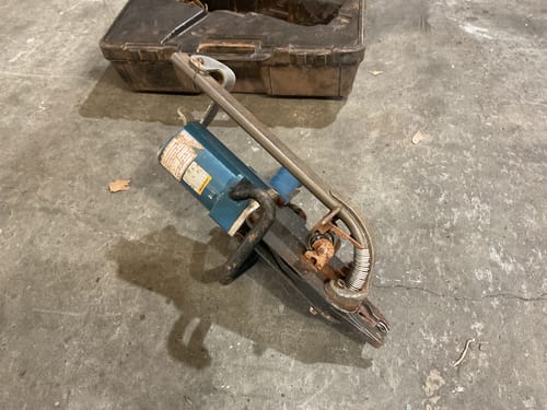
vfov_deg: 48.2
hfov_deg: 61.7
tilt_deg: -50.5
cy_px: 205
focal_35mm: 29
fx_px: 458
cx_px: 274
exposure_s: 1/50
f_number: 1.8
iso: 200
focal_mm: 3
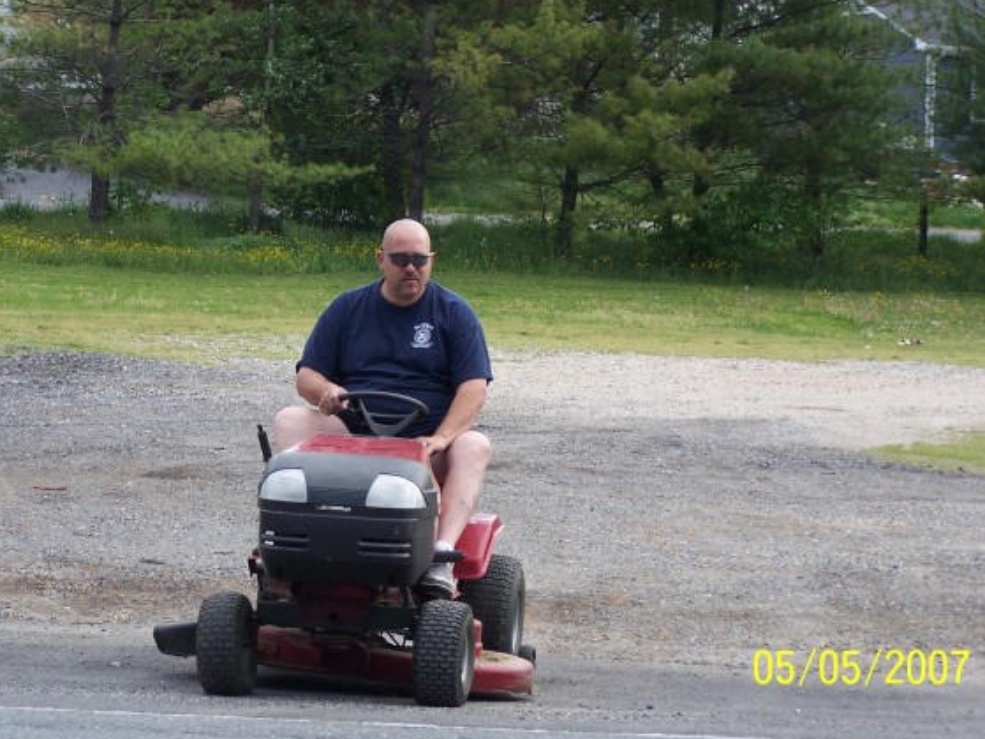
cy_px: 356
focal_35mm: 134
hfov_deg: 14.7
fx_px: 3812
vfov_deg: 11.1
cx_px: 469
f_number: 3.2
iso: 80
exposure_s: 1/500
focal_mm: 19.4
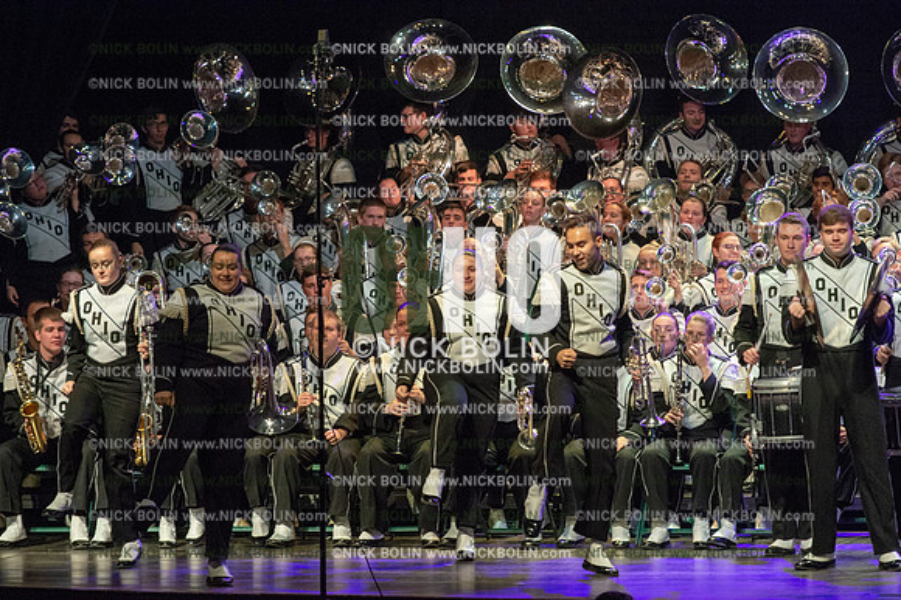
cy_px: 300
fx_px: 5253
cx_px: 450
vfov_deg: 6.5
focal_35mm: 210
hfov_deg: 9.8
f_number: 5.6
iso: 8000
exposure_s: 1/400
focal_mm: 210
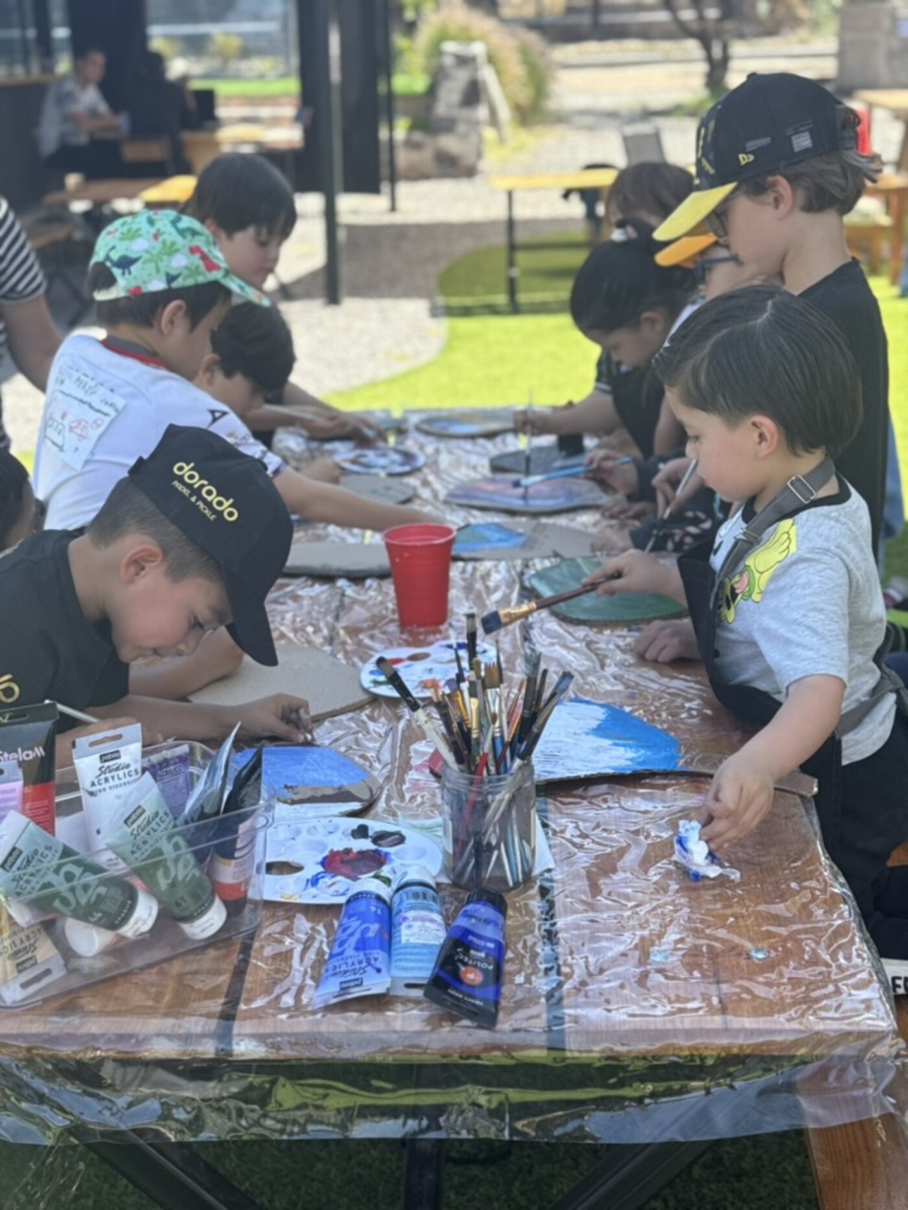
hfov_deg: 30.3
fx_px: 1679
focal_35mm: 48
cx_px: 454
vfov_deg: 39.7
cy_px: 605
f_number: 1.78
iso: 64
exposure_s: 1/966
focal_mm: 6.76
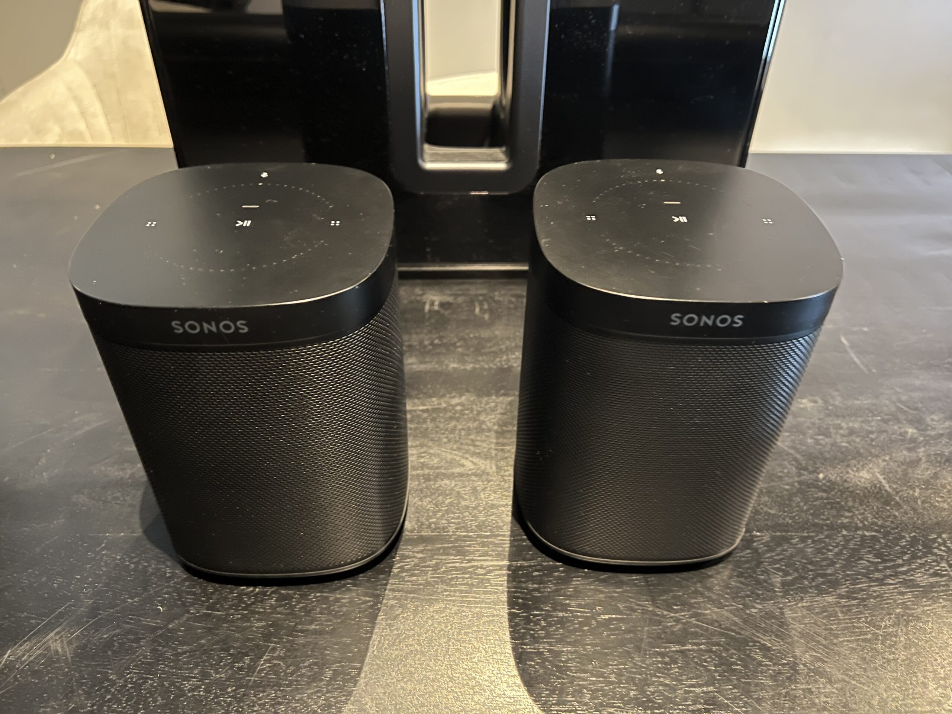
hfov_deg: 67.3
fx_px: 715
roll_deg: -1.0
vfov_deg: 53.1
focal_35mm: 26
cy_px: 357
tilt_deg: -37.8
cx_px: 476
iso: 640
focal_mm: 5.7
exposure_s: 1/11
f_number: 1.5
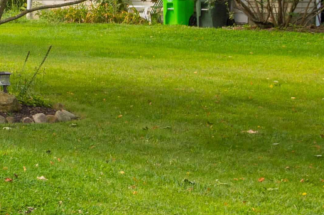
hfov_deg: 13.4
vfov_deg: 12.8
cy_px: -63
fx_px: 926
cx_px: -493
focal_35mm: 103
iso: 200
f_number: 9
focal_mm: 18
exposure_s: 1/200
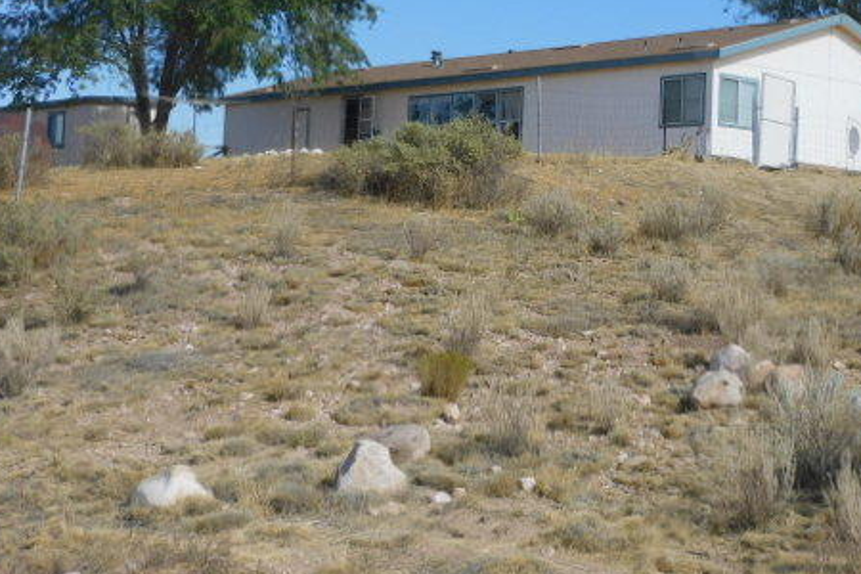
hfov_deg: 27.2
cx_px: 553
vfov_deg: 18.4
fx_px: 1770
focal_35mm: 74
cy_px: 191
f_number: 4
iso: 125
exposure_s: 1/1250
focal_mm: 9
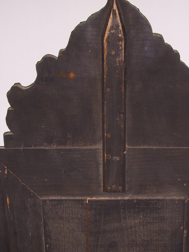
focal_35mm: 71
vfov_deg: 26.6
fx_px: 517
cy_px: 220
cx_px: 113
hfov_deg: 20.7
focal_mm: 6.3
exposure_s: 1/30
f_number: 3.3
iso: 100
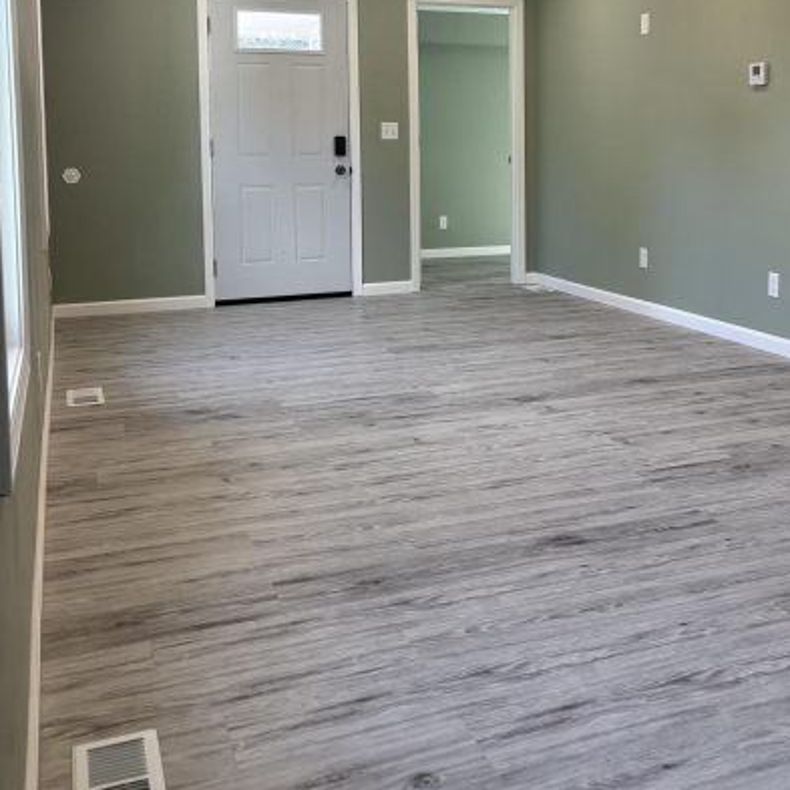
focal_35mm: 39
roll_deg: +0.0
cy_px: 210
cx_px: 499
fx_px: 1007
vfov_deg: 41.7
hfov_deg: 42.5
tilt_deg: -3.2
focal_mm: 5.96
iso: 100
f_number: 1.6
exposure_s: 1/120
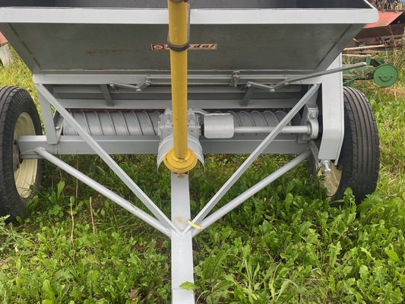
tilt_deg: -16.7
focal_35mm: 39
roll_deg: -2.3
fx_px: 456
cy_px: 144
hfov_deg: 47.8
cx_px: 189
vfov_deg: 36.8
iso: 32
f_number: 1.8
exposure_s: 1/148
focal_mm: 4.25
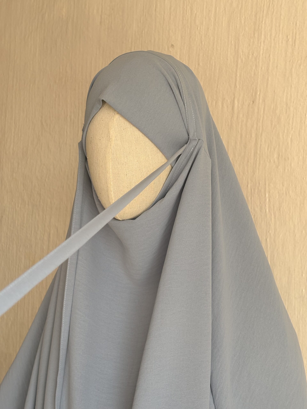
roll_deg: -3.3
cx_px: 154
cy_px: 204
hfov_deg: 28.0
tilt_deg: +1.1
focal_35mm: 52
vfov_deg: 36.8
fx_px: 615
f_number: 1.6
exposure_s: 1/200
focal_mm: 5.96
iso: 50
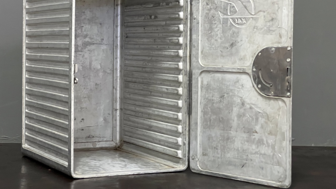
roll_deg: -0.4
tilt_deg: -0.5
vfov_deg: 14.2
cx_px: 169
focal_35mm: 85
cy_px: 74
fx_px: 757
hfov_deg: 25.0
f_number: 2.8
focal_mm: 9
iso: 800
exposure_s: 1/25
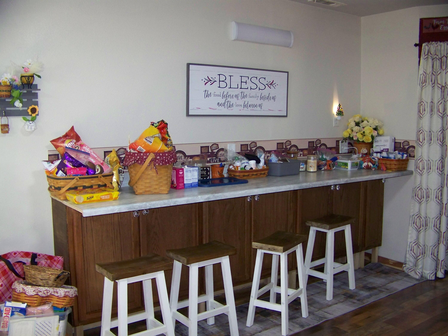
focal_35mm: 36
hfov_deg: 51.4
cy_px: 168
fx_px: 466
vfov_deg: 39.7
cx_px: 224
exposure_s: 1/30
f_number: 2.8
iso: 200
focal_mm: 5.85
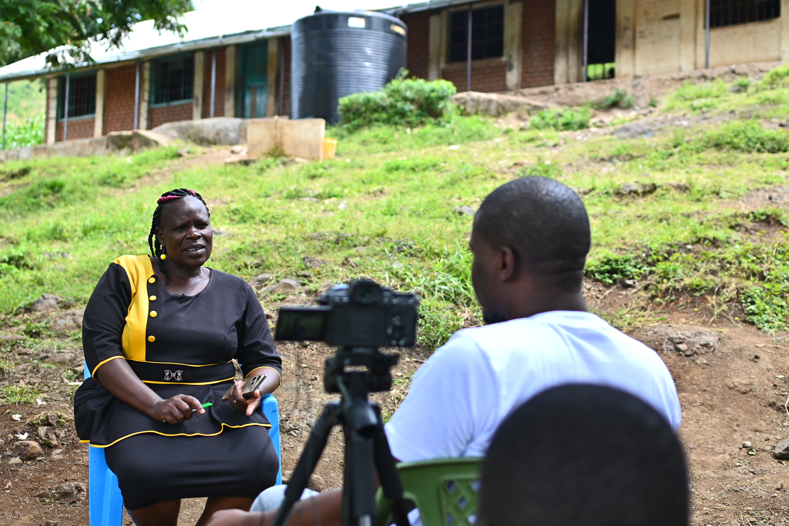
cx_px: 394
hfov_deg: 38.2
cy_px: 263
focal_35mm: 52
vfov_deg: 26.0
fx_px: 1140
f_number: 2.8
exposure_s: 1/320
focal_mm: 35
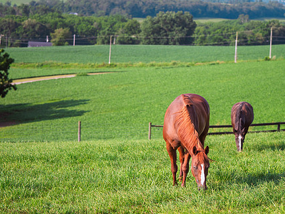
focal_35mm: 116
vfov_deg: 12.8
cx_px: 170
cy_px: 90
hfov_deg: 16.9
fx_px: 956
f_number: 2.8
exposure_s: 1/1250
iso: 100
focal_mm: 86
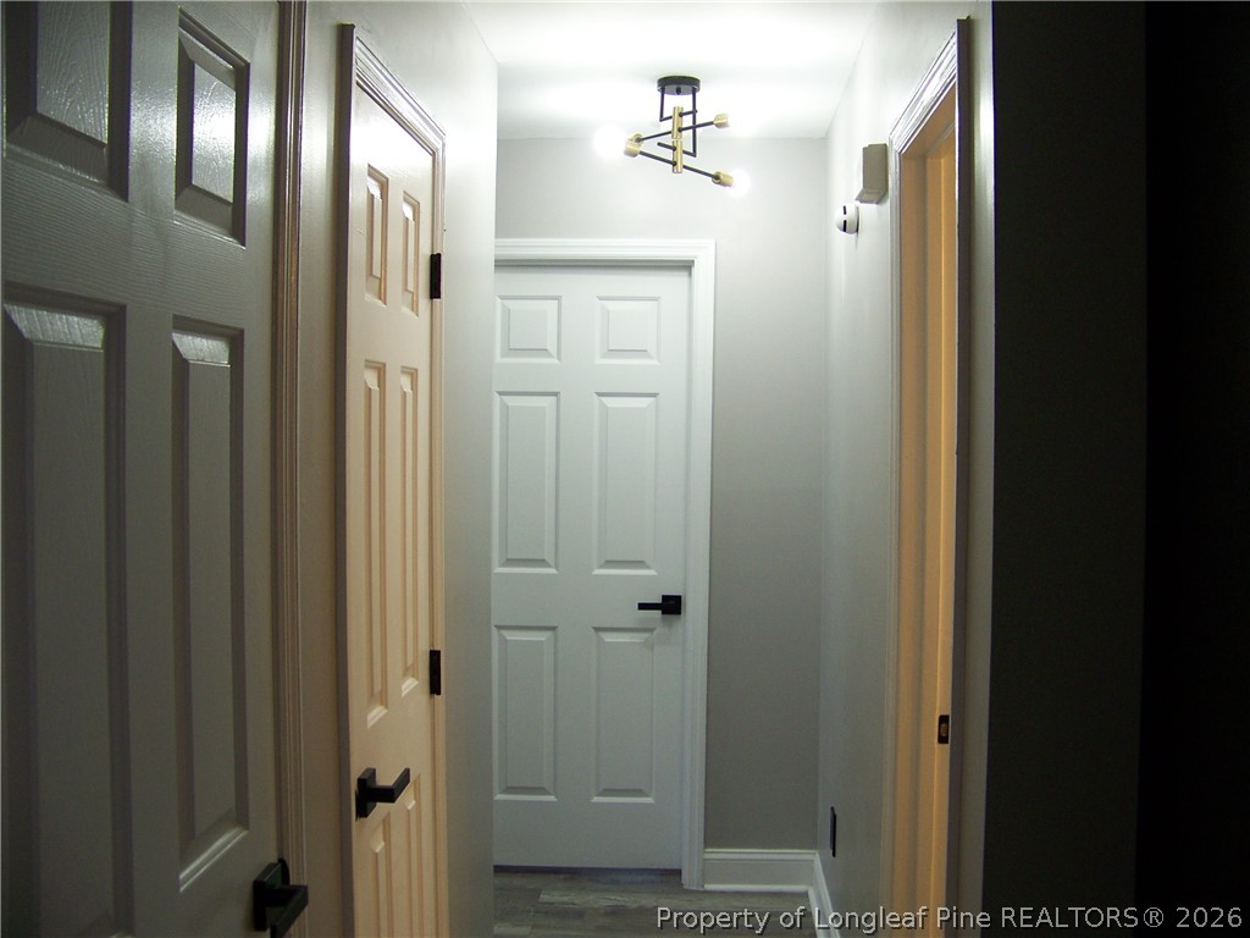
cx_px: 625
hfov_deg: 51.4
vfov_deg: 39.7
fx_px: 1300
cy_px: 469
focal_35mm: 36
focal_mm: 5.85
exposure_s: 1/30
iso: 80
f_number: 2.8
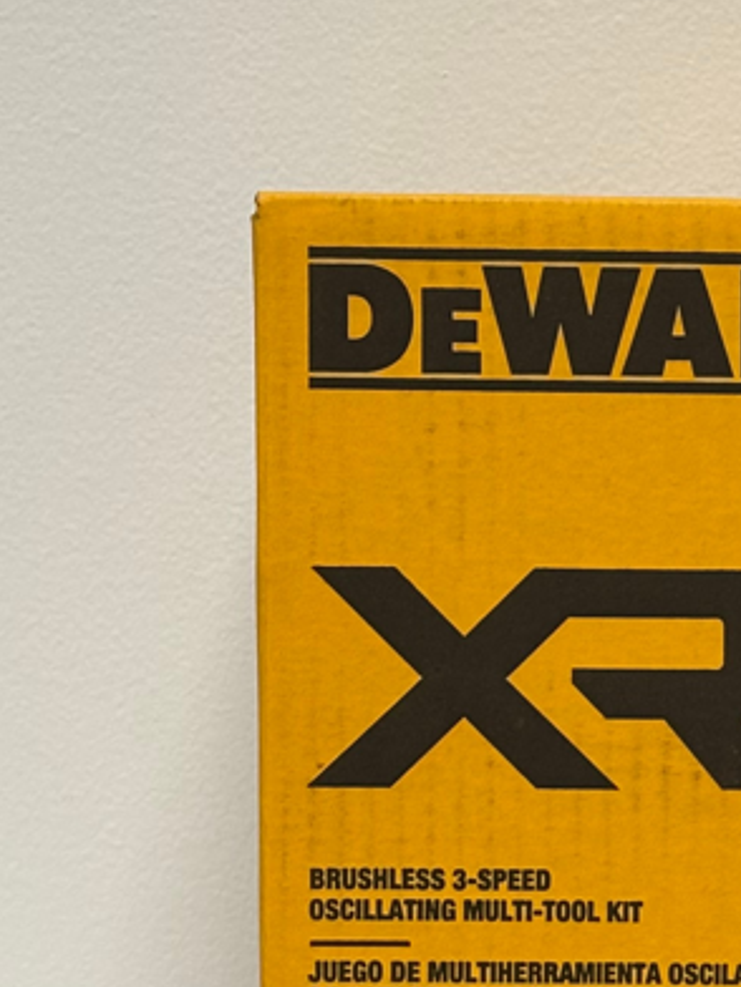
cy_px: 647
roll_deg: -1.0
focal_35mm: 159
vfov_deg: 12.4
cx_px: 1041
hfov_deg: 9.1
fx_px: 4538
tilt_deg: -3.0
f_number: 1.6
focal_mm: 5.96
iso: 100
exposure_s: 1/60
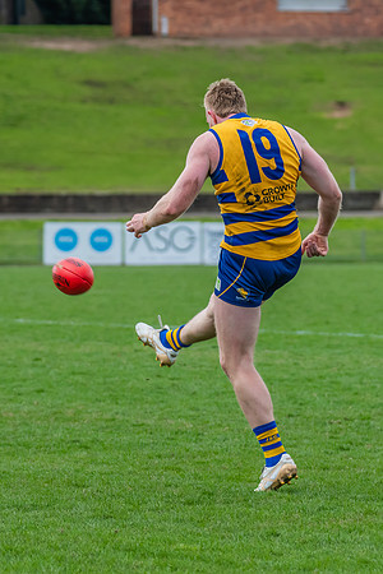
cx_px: 242
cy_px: 271
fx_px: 4999
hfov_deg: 4.4
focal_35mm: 313
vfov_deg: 6.6
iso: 800
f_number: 5
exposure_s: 1/1600
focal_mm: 170
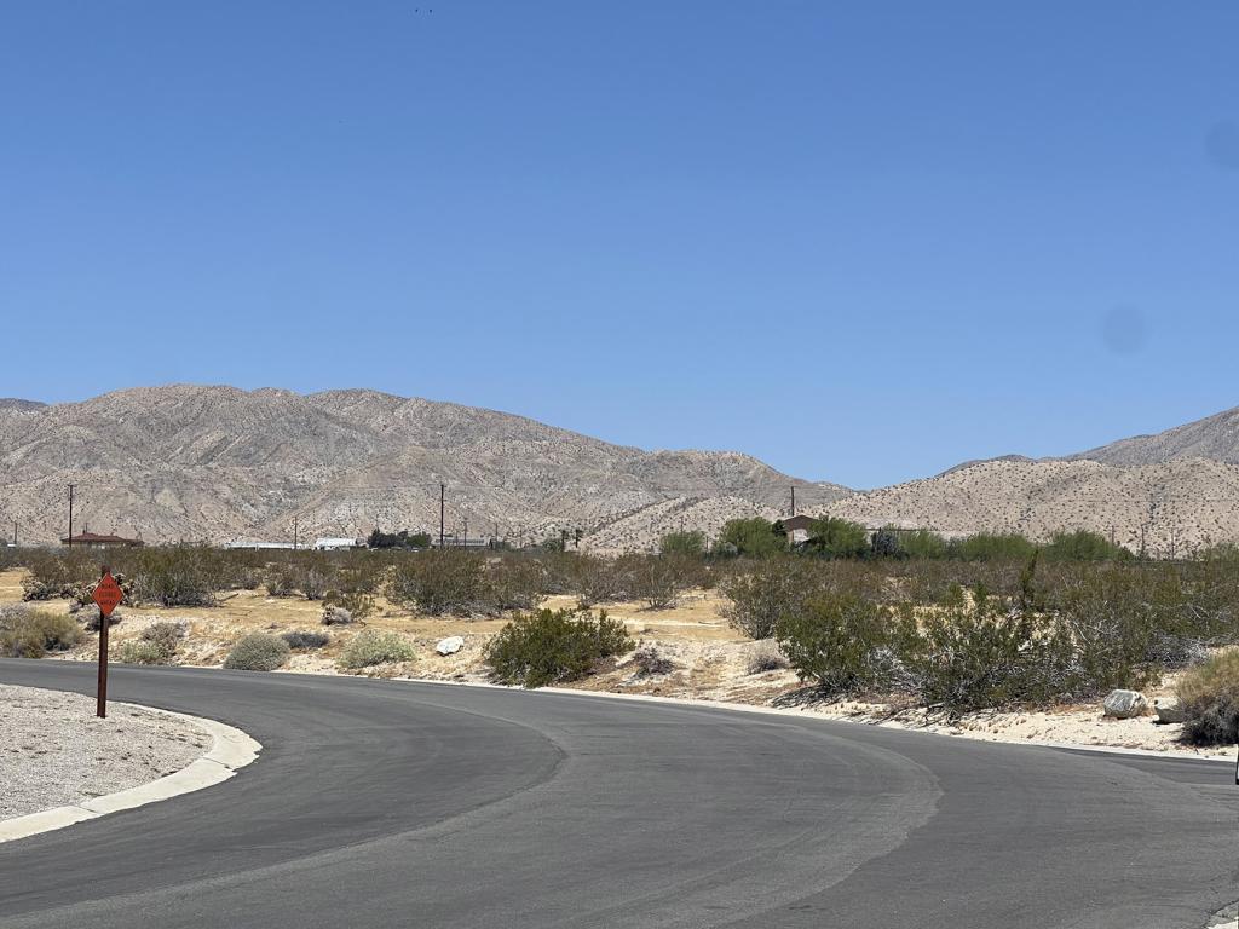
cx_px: 620
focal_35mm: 77
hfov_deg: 25.3
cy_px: 464
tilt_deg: +3.3
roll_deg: -1.0
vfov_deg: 19.1
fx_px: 2756
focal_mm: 9
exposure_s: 1/1340
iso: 32
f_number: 2.8
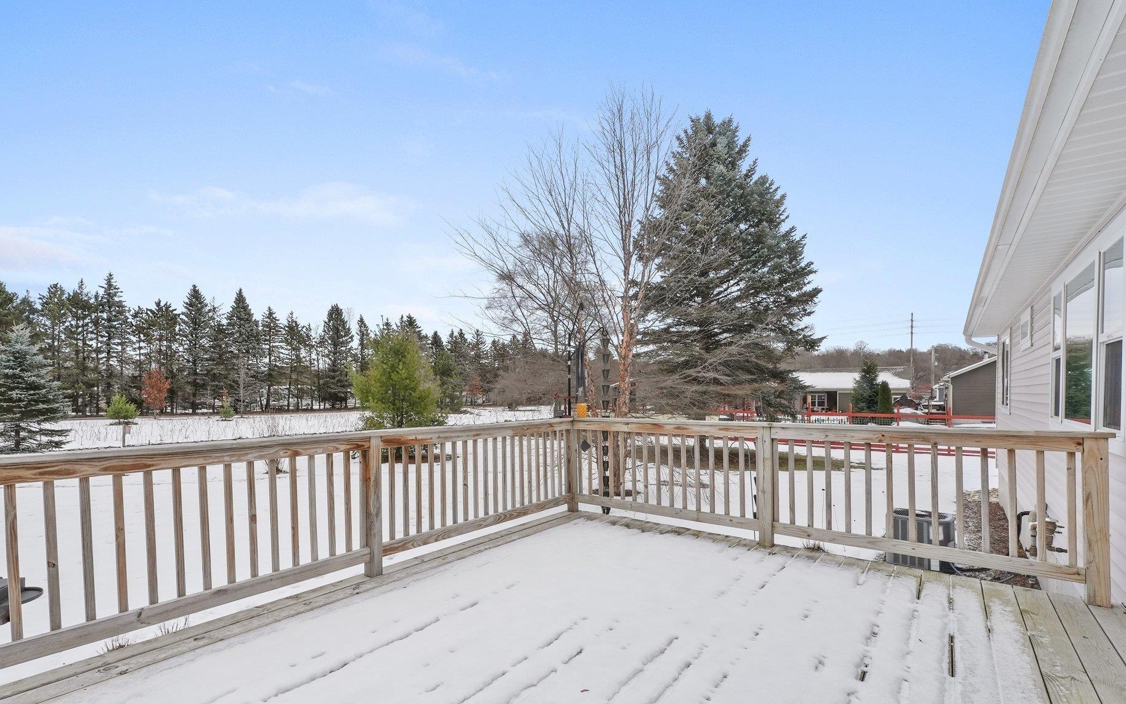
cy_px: 399
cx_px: 497
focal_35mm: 16
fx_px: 491
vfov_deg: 70.9
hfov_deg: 97.4
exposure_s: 1/50
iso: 640
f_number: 18
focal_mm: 14
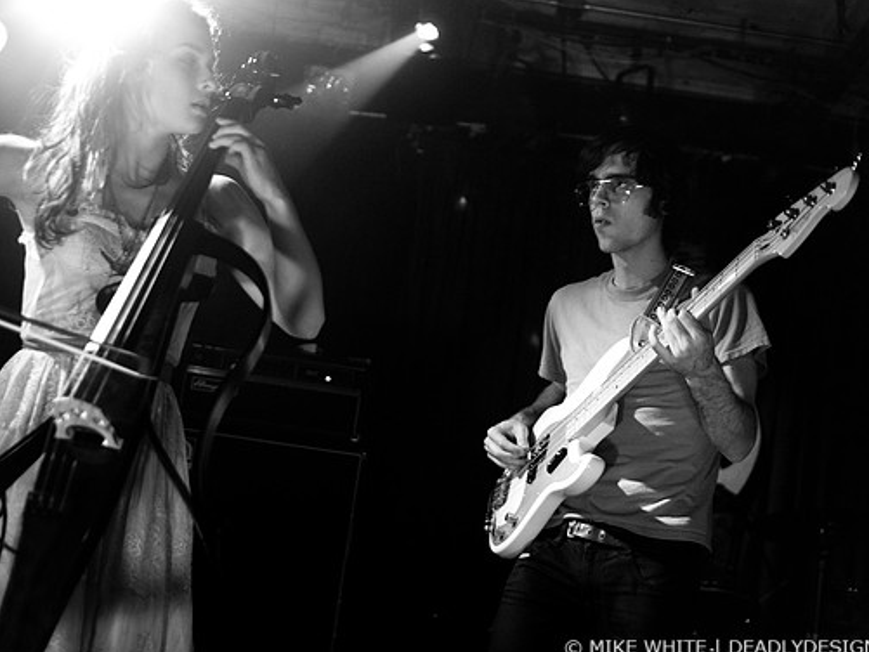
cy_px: 329
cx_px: 446
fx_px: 1256
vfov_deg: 29.1
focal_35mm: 50
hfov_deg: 38.2
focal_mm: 30
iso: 800
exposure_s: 1/100
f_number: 1.6
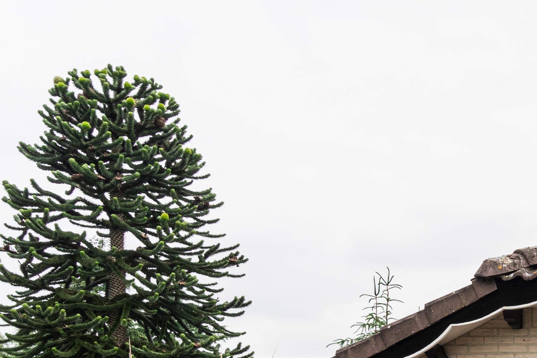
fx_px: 1178
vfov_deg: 16.0
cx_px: 812
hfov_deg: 21.4
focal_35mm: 79
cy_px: 524
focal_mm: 24
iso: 100
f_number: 9
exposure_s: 1/100
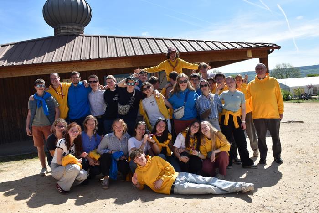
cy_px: 106
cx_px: 160
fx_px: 239
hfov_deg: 67.4
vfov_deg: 47.9
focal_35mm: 27
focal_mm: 18
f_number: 10
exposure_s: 1/400
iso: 200
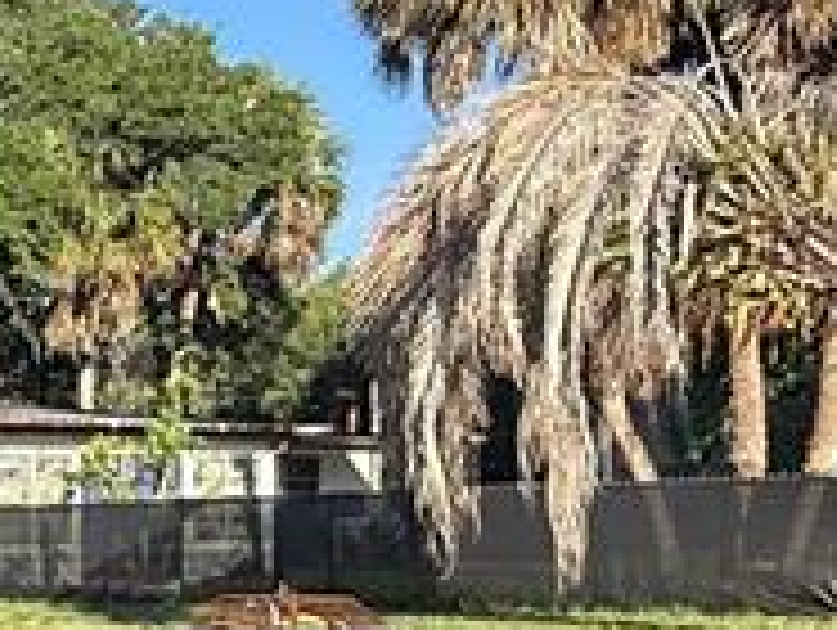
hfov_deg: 20.6
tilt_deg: -0.6
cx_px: -508
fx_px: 1864
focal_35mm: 77
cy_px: 616
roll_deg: +0.7
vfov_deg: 18.7
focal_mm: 2.22
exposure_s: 1/1399
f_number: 2.2
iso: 50
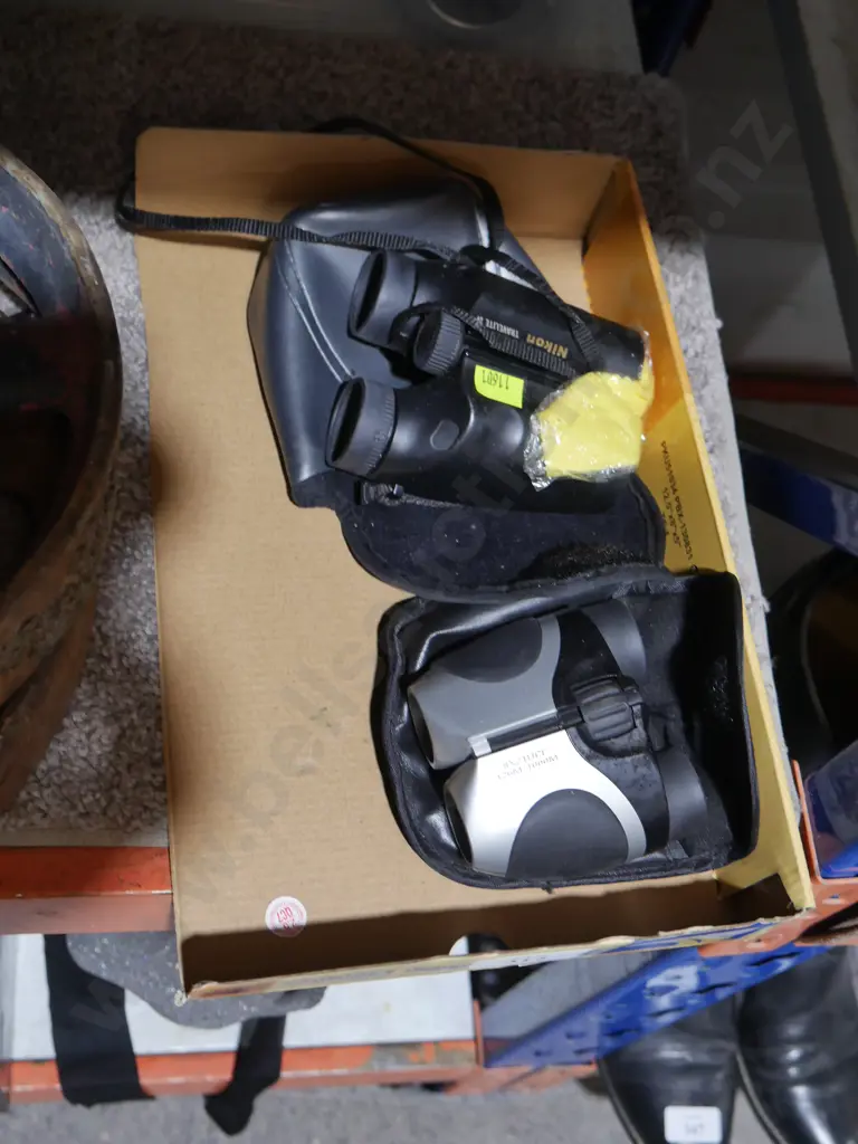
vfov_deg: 42.9
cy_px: 572
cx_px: 429
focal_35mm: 44
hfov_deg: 32.9
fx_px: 1454
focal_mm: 22
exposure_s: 1/60
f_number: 4.7
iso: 640
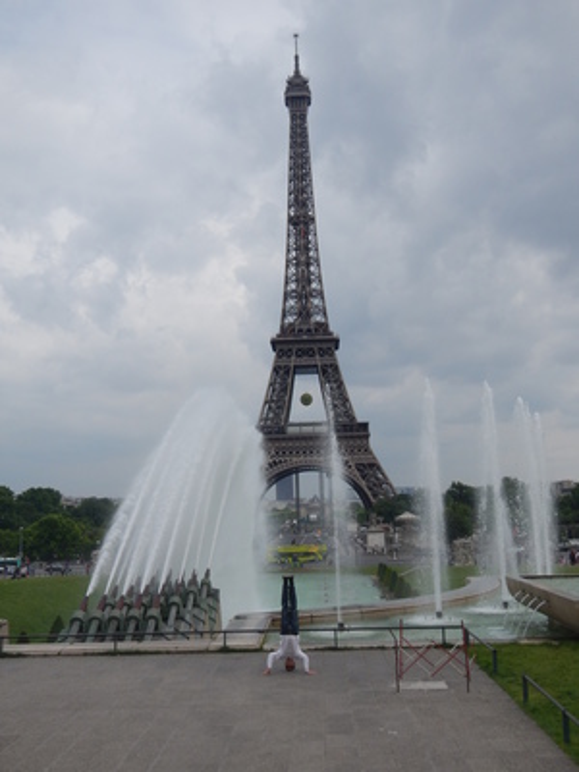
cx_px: 290
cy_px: 386
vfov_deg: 47.9
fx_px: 870
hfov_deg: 36.8
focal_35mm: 39
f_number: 4
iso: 125
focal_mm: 7
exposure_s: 1/1250
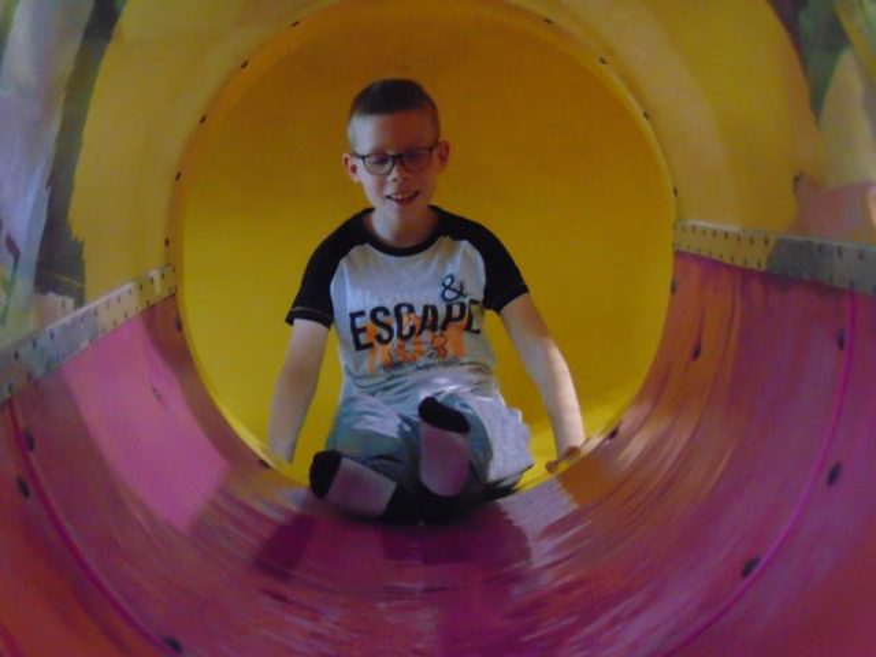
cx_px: 438
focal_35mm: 133
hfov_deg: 14.8
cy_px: 328
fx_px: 3366
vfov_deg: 11.1
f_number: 4
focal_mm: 23.9
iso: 800
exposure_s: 1/20
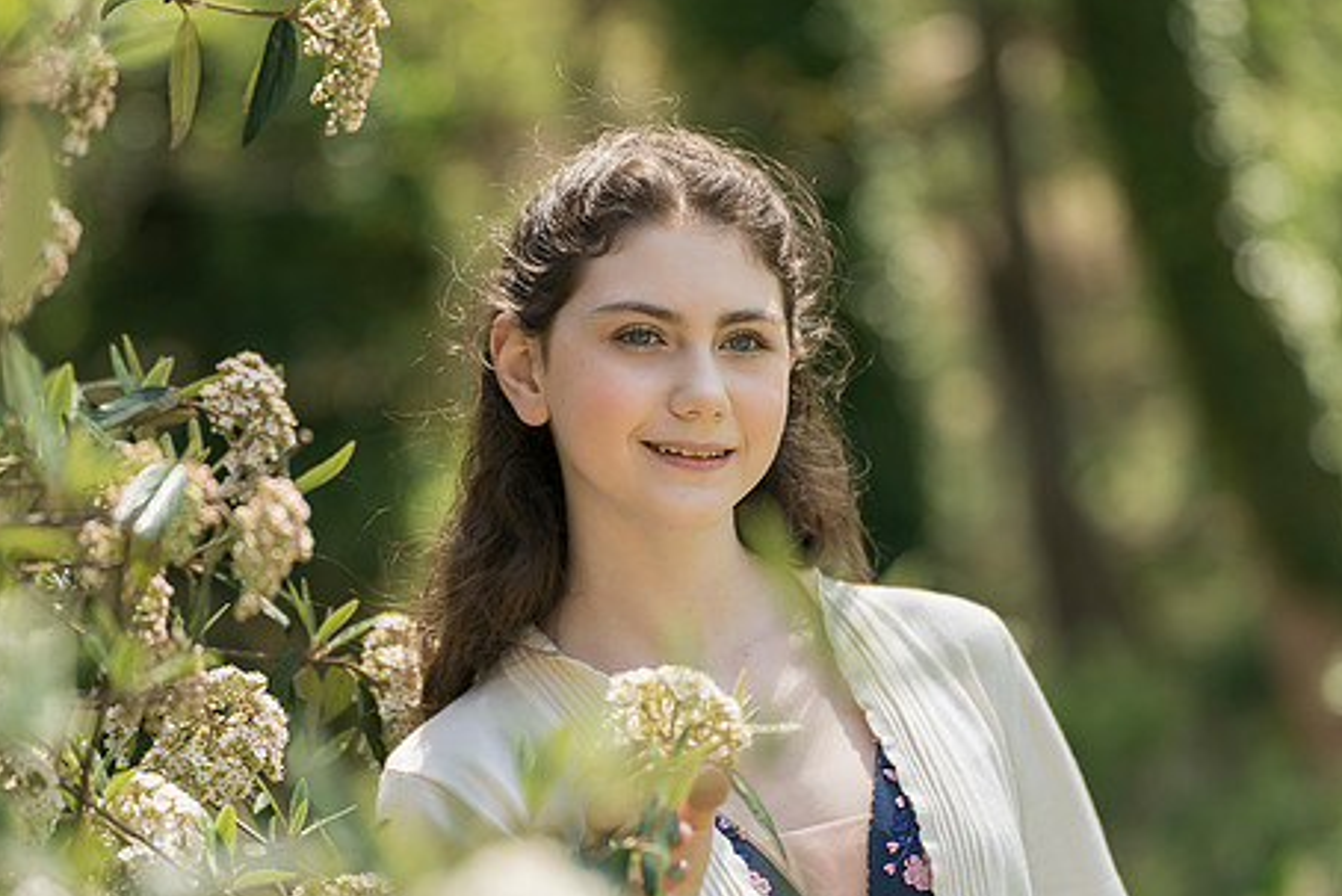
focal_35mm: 147
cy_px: 546
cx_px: 698
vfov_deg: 9.3
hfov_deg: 14.0
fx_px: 5481
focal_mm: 115
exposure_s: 1/640
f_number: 2.8
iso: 100
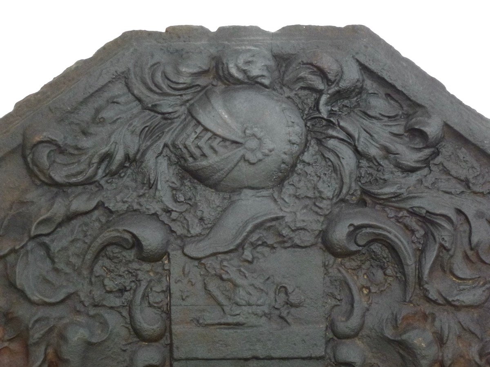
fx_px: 1076
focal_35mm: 76
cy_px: 184
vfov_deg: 19.4
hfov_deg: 25.7
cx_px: 245
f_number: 4.7
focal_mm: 13.6
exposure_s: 1/80
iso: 400
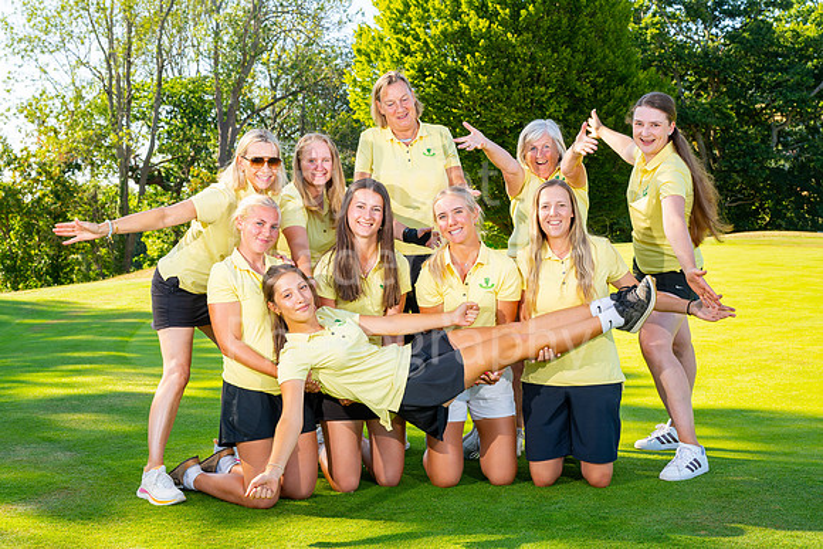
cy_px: 274
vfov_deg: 26.5
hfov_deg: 38.9
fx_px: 1166
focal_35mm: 51
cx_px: 412
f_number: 9
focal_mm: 51
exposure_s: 1/60
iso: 100
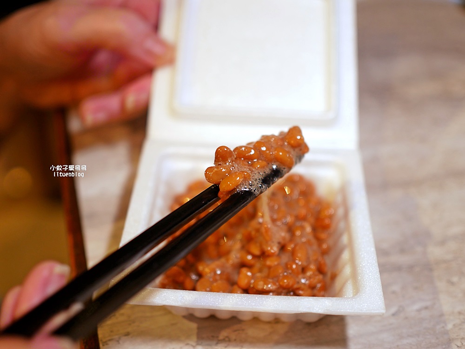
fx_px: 672
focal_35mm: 50
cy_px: 174
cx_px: 232
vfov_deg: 29.1
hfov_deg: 38.2
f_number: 1.8
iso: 200
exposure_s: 1/80
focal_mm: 25
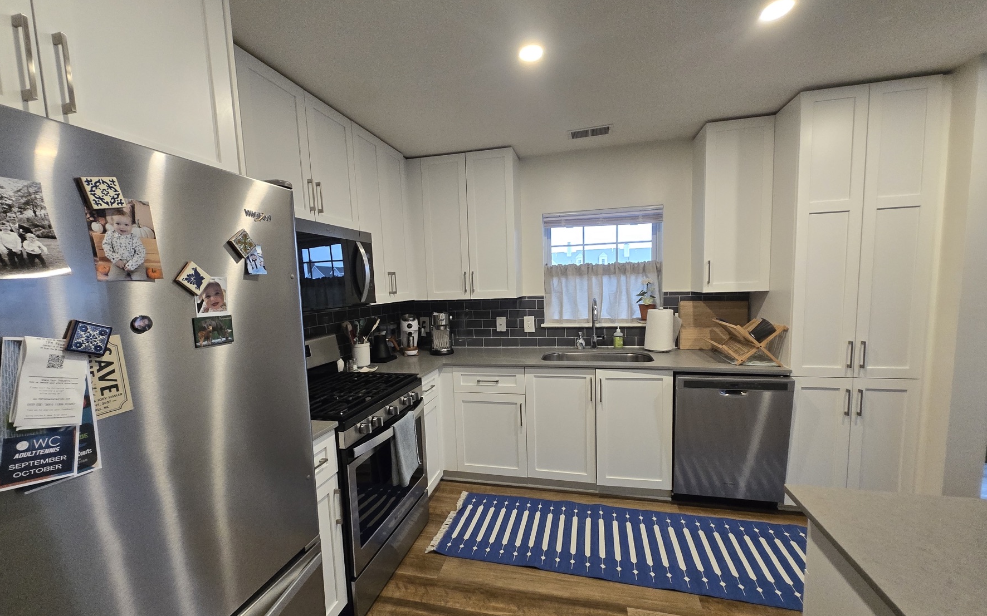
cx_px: 490
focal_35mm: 14
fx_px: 377
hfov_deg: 105.3
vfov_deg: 78.6
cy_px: 314
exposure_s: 1/60
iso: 320
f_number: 2.2
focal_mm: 1.7
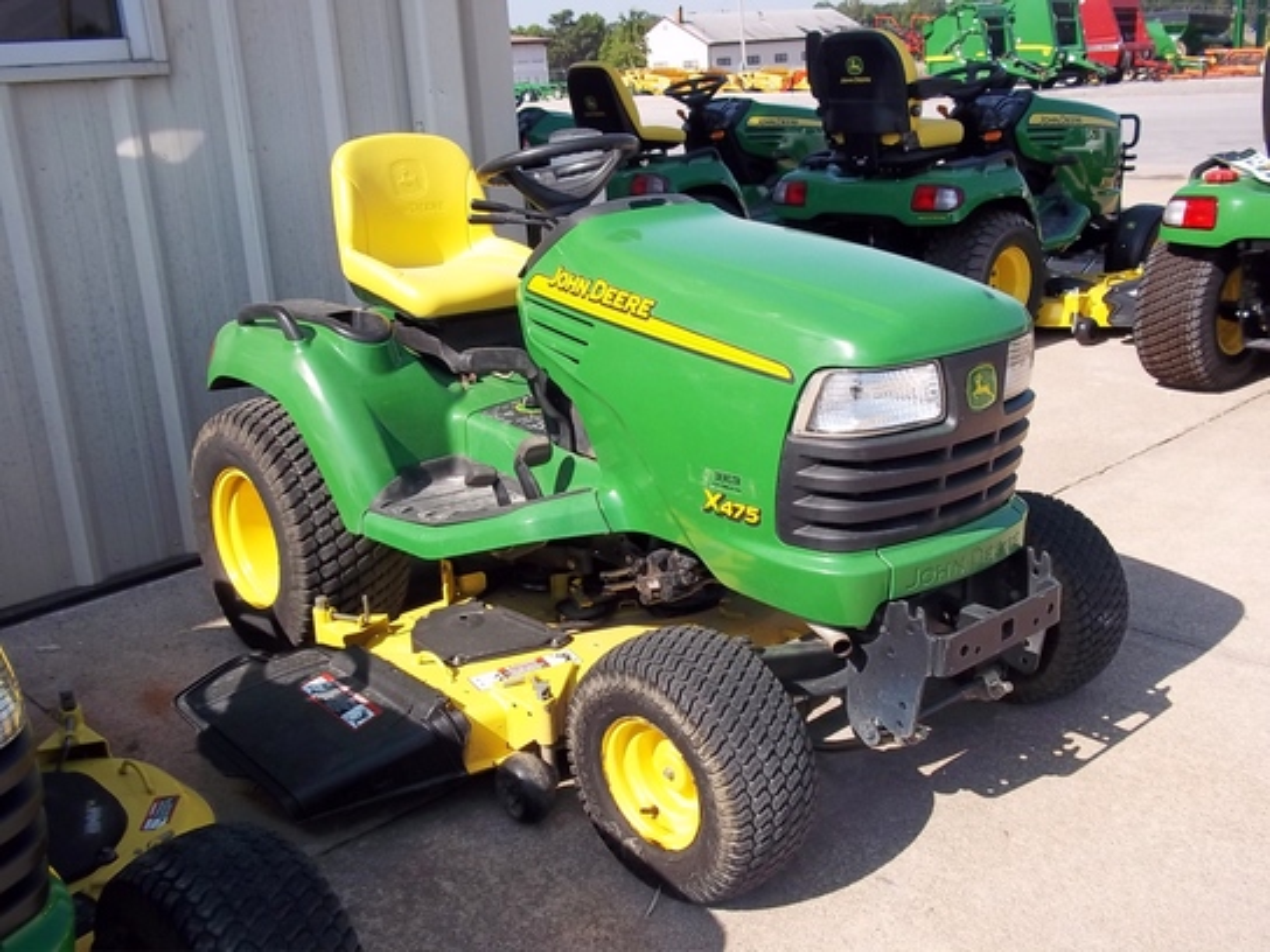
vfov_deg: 39.7
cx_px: 635
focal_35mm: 36
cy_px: 476
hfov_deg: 51.4
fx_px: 1321
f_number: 8
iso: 80
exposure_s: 1/160
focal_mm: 6.5
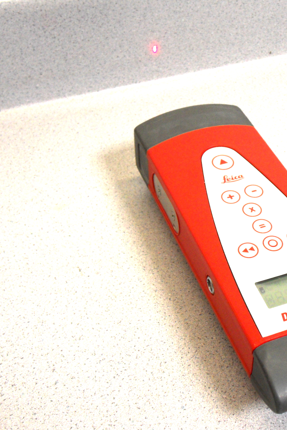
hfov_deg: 21.4
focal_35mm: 63
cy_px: 216
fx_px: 753
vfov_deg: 31.9
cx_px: 217
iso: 160
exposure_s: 1/60
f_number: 4.2
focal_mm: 7.9
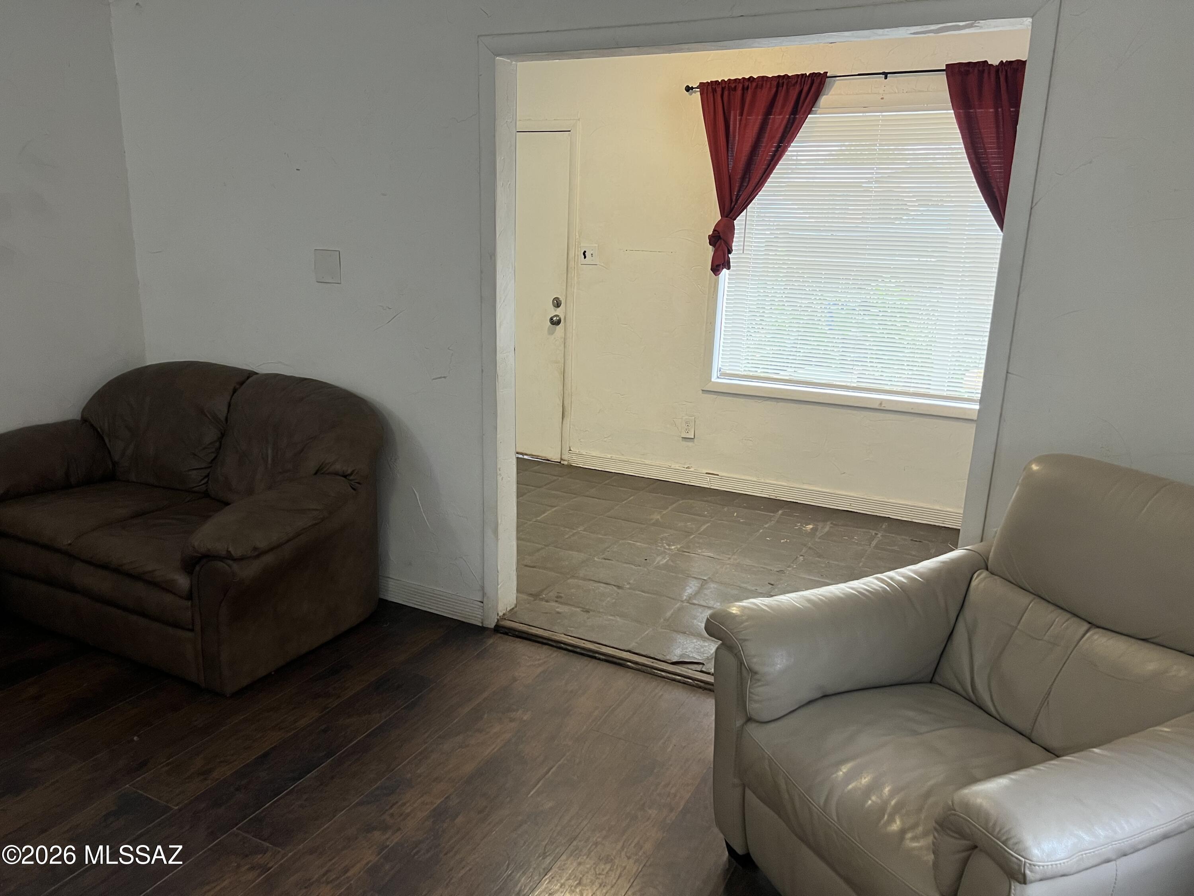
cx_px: 597
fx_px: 897
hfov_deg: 67.3
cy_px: 448
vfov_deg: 53.1
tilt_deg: -16.9
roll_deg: -2.9
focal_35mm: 26
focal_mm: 5.7
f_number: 1.5
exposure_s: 1/60
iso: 160
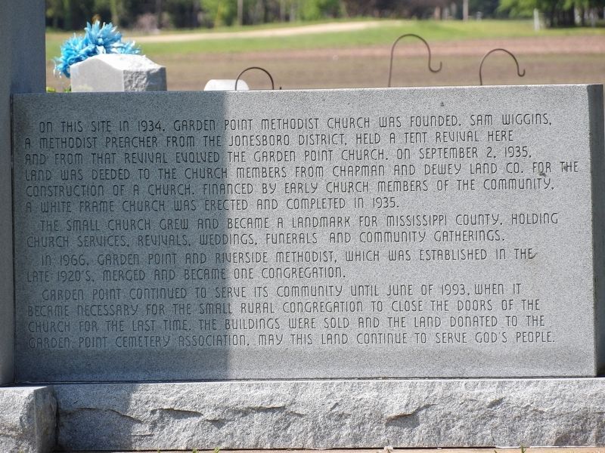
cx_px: 302
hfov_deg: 4.5
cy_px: 226
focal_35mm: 440
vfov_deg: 3.4
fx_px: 7690
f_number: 4.2
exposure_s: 1/311
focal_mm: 78.9
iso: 100
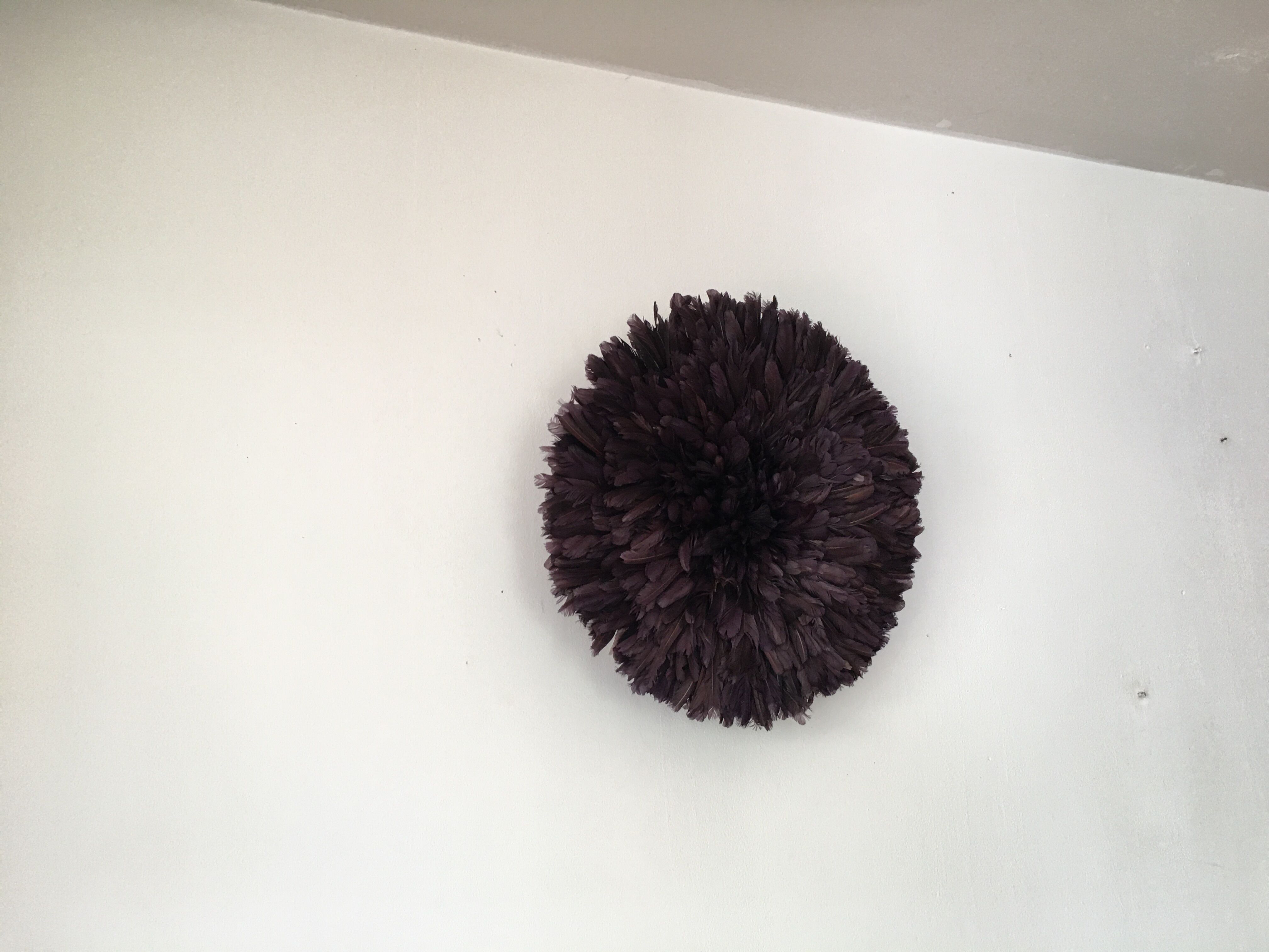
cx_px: 634
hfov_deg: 61.7
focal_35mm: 29
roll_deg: +2.0
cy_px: 476
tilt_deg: +15.3
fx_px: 1063
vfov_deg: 48.2
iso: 64
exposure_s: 1/33
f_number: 2.2
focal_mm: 4.15
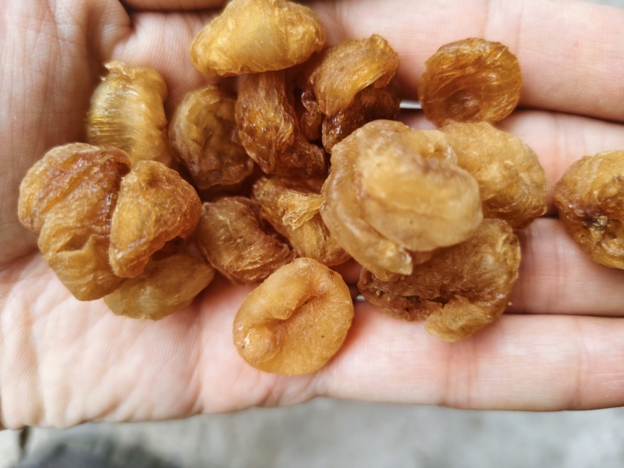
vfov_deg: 58.9
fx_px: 415
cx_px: 312
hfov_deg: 73.9
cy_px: 234
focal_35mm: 23
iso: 484
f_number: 1.88
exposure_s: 1/100
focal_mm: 5.56
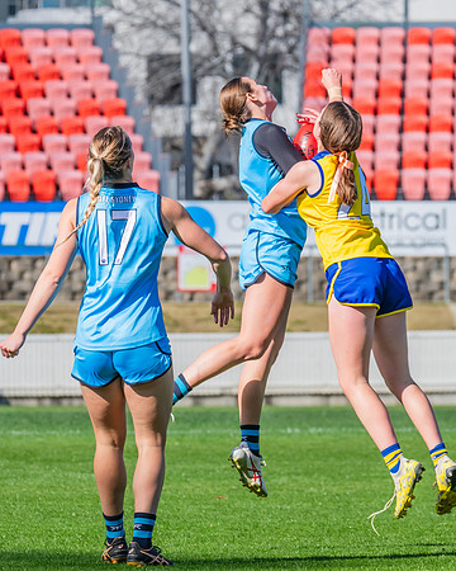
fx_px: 8132
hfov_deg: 3.2
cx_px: 235
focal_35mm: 482
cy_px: 234
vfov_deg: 4.0
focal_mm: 290
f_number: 11
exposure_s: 1/1250
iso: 800
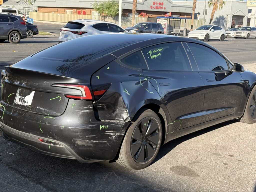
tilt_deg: -12.2
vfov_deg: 30.3
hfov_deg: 39.7
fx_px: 355
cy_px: 96
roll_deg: -2.7
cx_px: 128
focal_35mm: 48
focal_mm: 6.76
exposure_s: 1/1116
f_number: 1.78
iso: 64
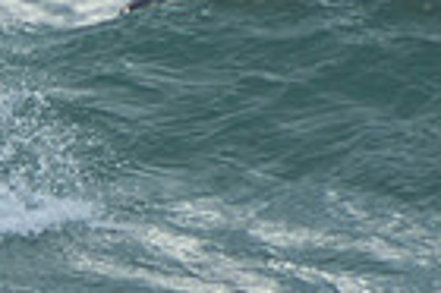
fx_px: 30516
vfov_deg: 0.6
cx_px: -334
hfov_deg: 0.8
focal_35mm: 2494
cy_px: 228
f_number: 5.6
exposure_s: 1/400
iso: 200
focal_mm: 400
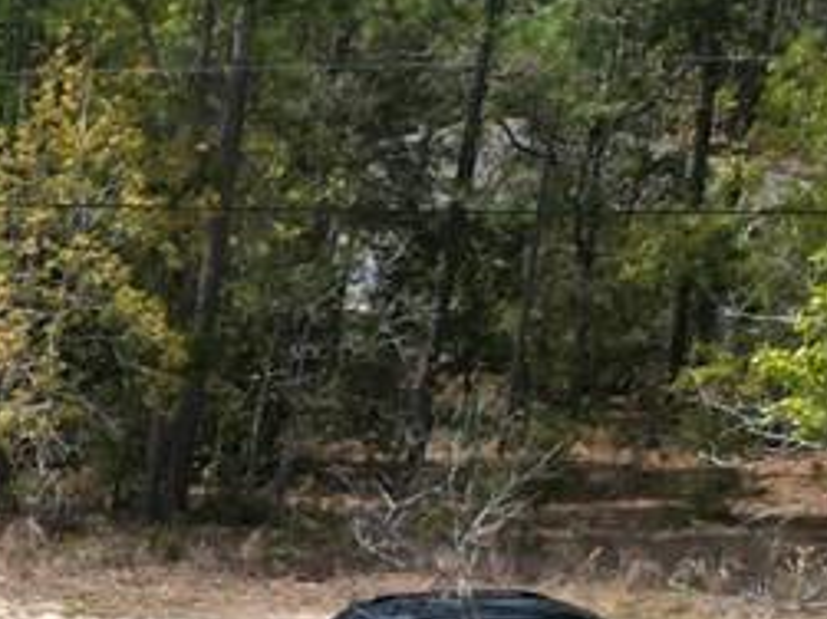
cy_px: 1363
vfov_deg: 9.0
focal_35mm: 153
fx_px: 3654
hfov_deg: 10.4
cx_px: -1413
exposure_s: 1/2500
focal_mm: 6.72
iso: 140
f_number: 1.7
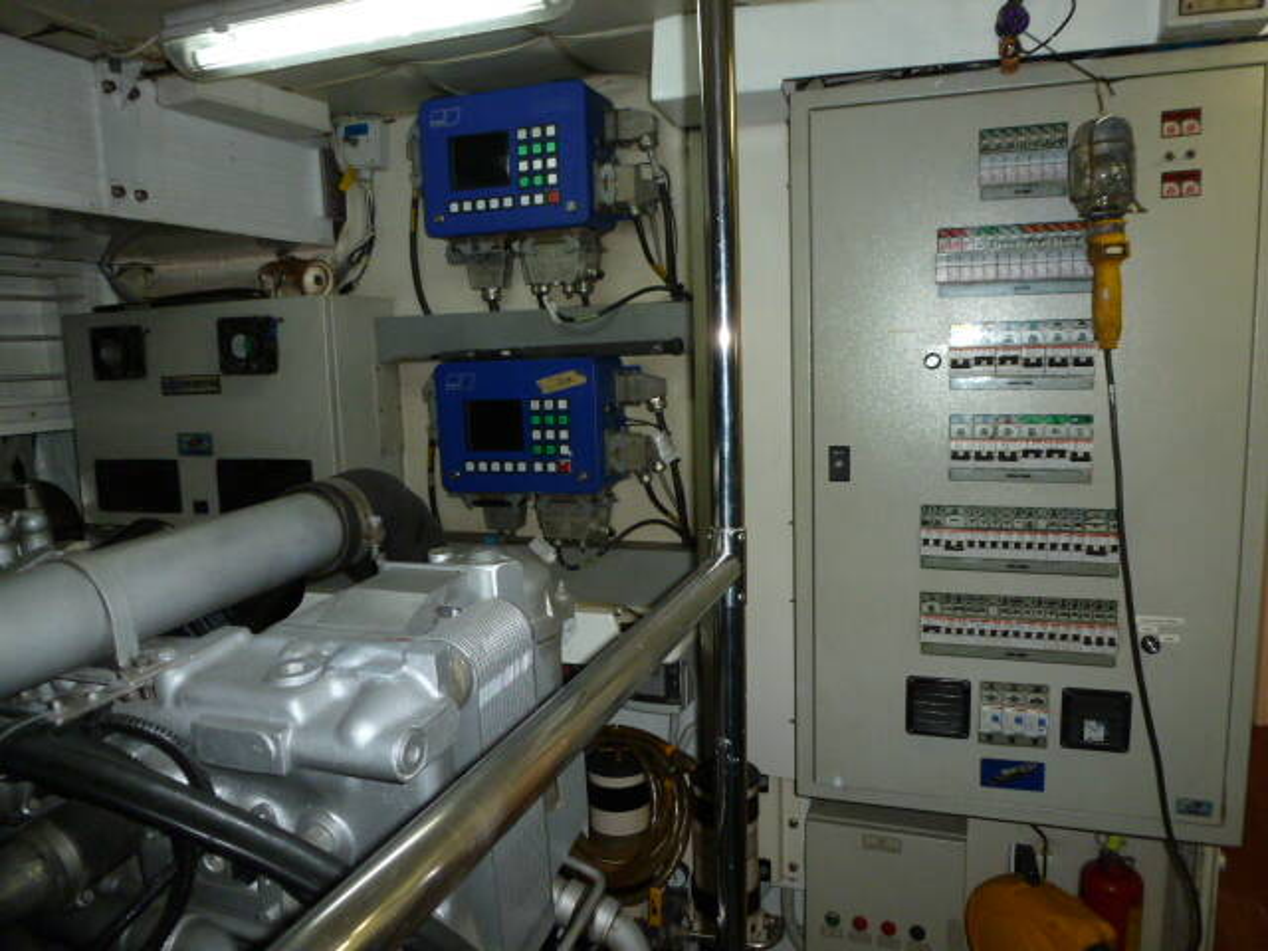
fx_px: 879
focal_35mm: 24
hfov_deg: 71.6
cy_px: 476
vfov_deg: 56.8
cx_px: 634
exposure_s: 1/60
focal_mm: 4.3
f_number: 3.3
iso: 250
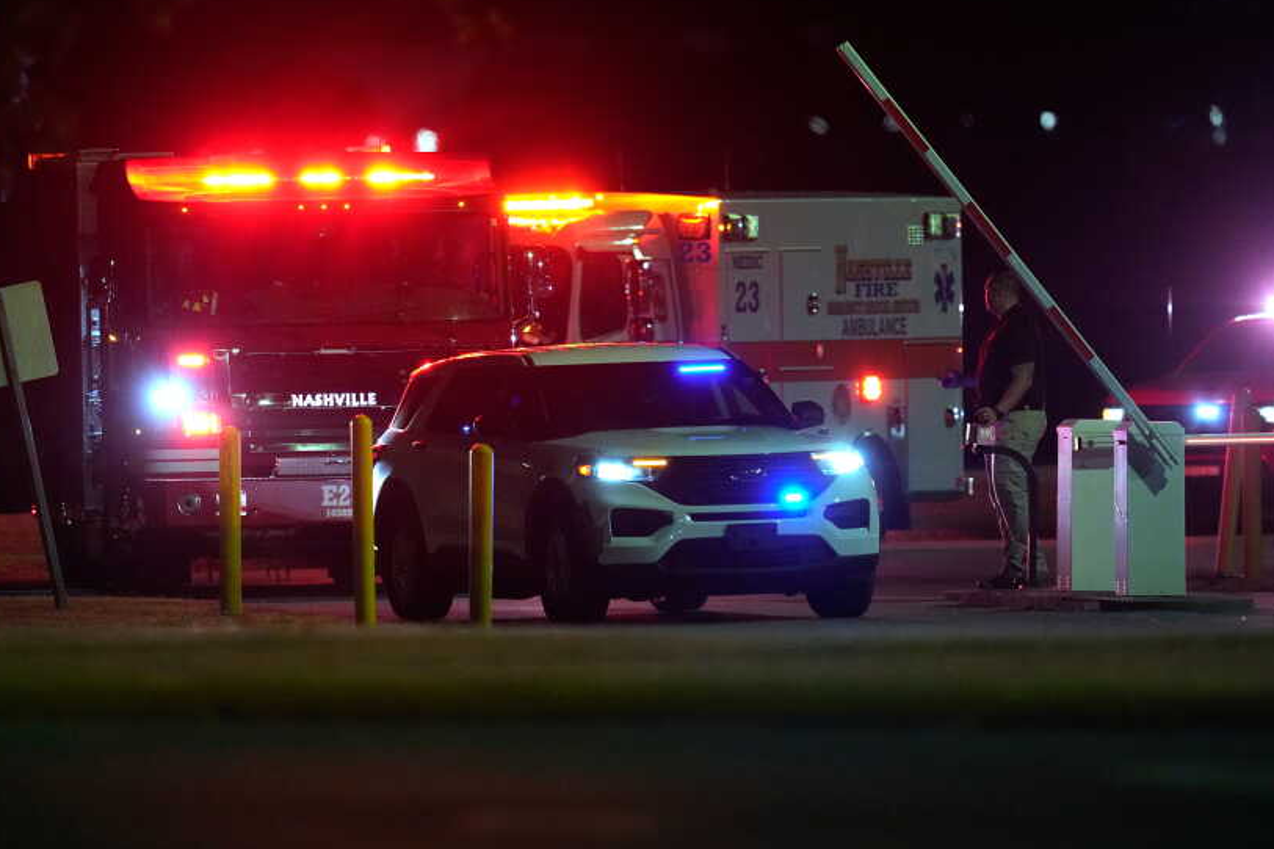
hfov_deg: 3.8
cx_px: 492
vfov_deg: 2.5
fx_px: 19144
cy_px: 300
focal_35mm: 541
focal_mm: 400
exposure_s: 1/400
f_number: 2.8
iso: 6400
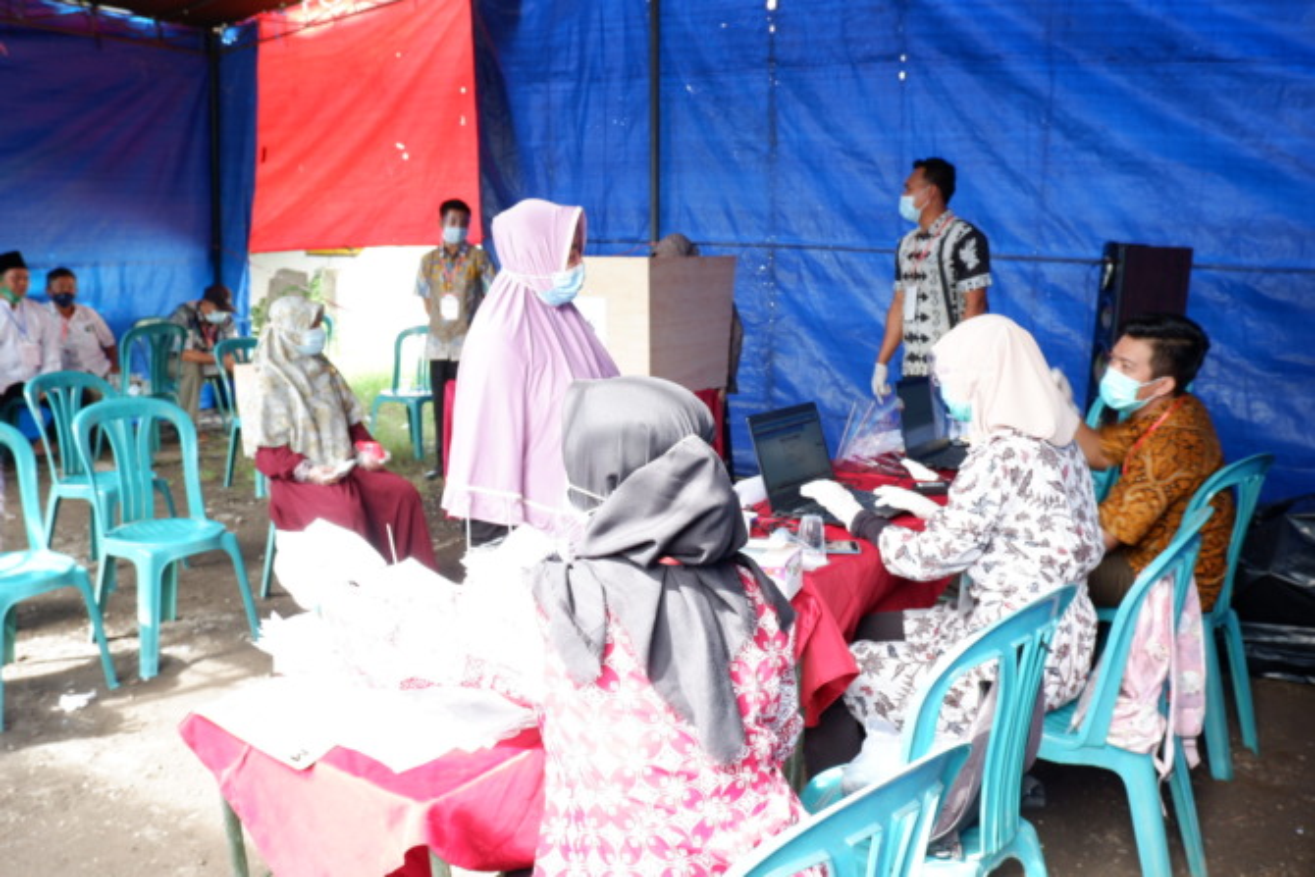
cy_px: 438
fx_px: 1096
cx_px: 658
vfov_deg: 43.6
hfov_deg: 61.9
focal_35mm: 30
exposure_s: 1/25
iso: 200
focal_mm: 20.9
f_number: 5.6
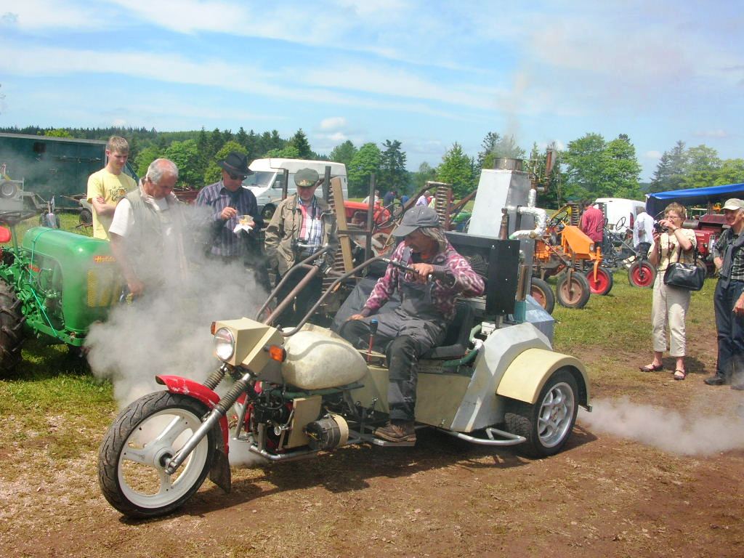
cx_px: 372
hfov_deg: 52.6
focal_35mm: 35
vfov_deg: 40.7
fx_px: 752
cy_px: 279
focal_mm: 5.8
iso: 50
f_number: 5.6
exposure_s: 1/238
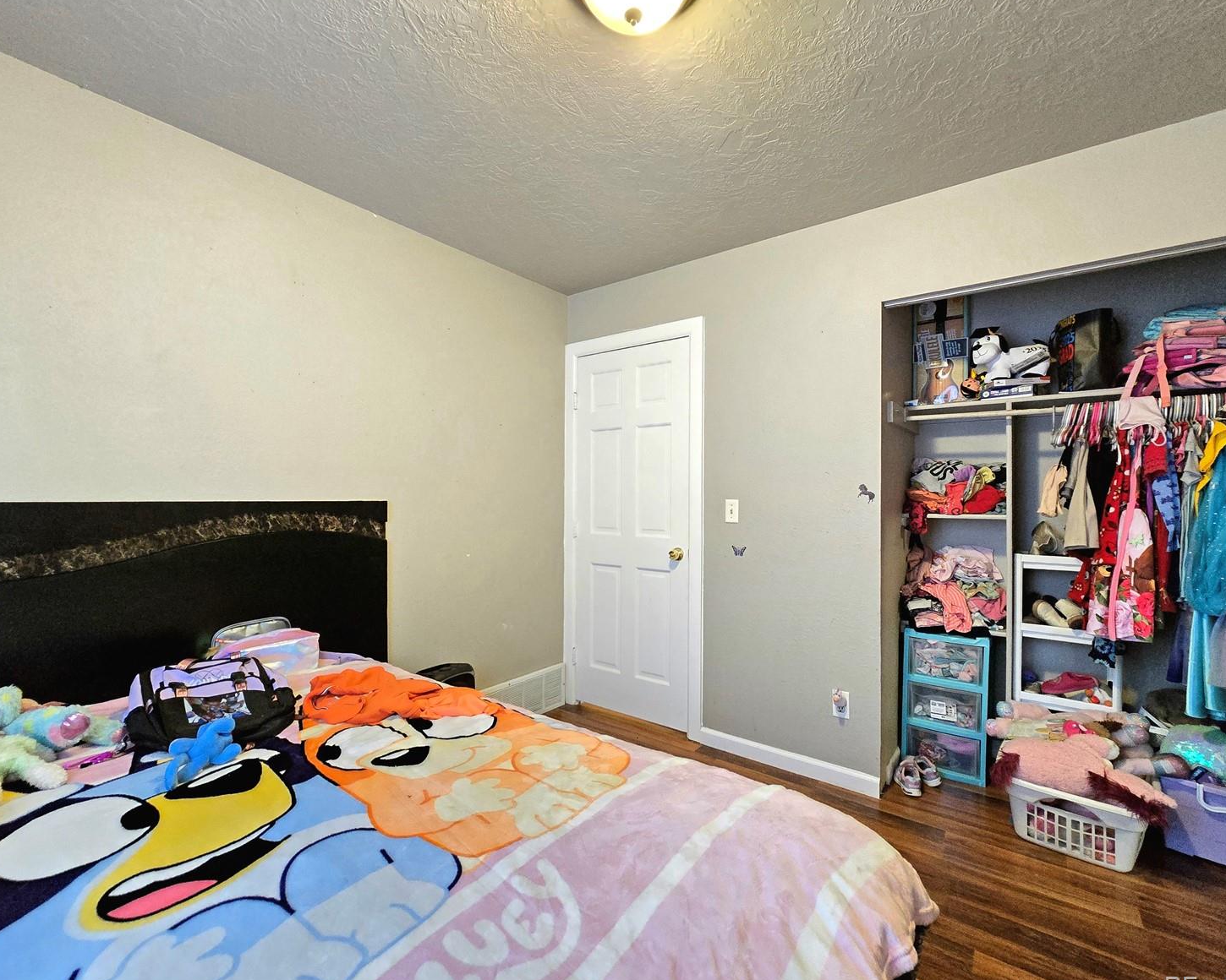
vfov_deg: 88.0
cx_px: 626
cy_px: 497
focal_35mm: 14
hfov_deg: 100.7
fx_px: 508
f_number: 2.2
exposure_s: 1/60.2
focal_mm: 2.2
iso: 1000
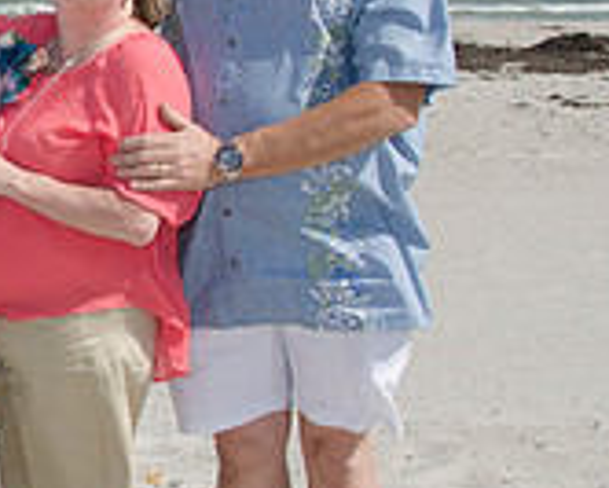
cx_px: -249
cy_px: 161
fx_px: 1948
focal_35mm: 108
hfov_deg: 16.5
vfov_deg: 14.3
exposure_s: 1/250
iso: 100
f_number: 11
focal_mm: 22
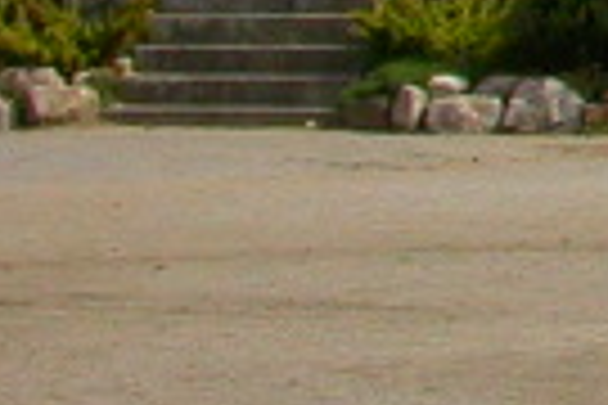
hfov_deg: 6.0
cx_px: 2288
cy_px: -702
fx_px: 5049
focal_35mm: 299
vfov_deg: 4.5
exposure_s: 1/468
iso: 100
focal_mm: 7.85
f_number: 7.5
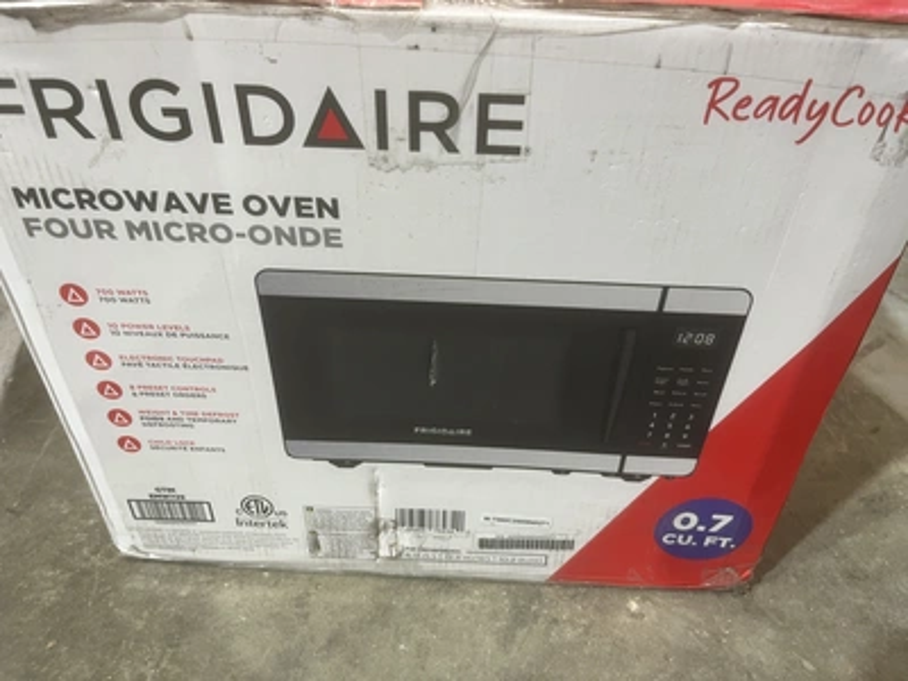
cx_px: 454
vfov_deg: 53.1
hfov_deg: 67.3
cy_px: 340
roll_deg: -0.9
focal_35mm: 26
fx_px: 682
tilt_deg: -37.1
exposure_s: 1/60
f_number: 1.6
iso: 100
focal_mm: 5.1
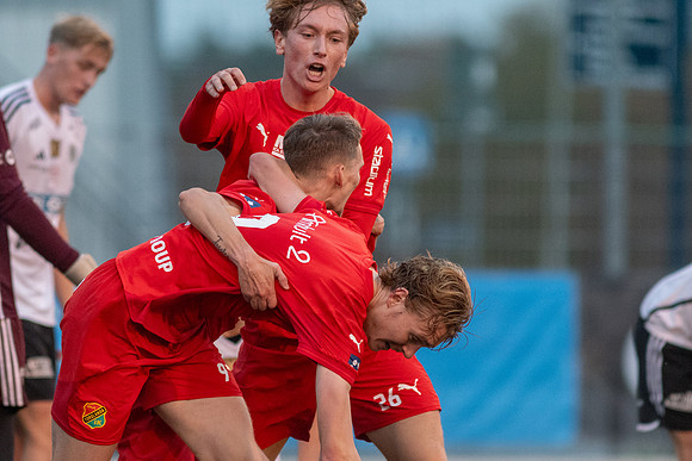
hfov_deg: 3.4
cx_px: 346
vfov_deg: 2.3
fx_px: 11535
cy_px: 230
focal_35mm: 600
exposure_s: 1/1000
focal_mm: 300
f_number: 3.2
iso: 5000
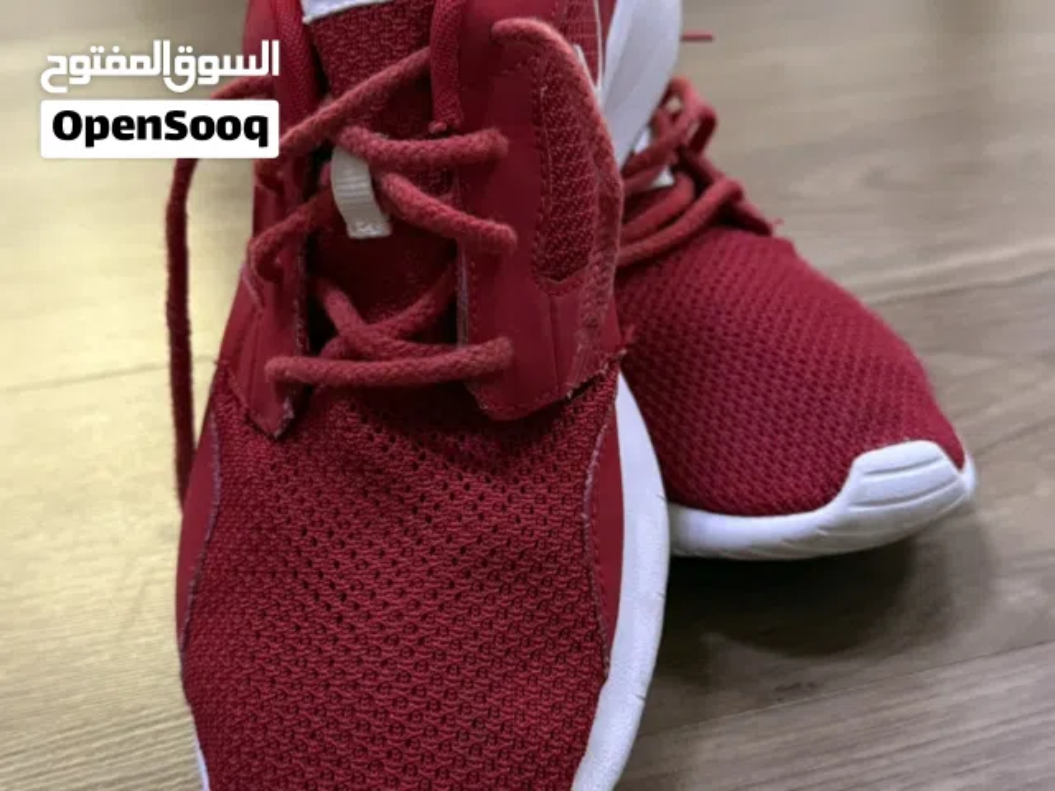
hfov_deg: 71.6
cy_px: 396
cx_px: 528
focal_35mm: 24
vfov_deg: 56.8
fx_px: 731
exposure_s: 1/25
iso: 800
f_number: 1.78
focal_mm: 6.76
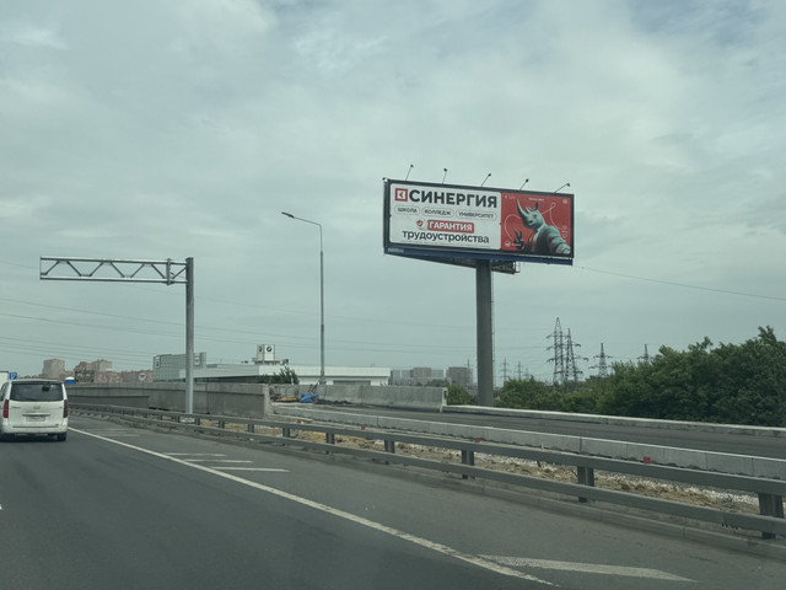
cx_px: 393
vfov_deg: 37.7
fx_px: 863
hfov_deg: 49.0
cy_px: 295
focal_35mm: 38
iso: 80
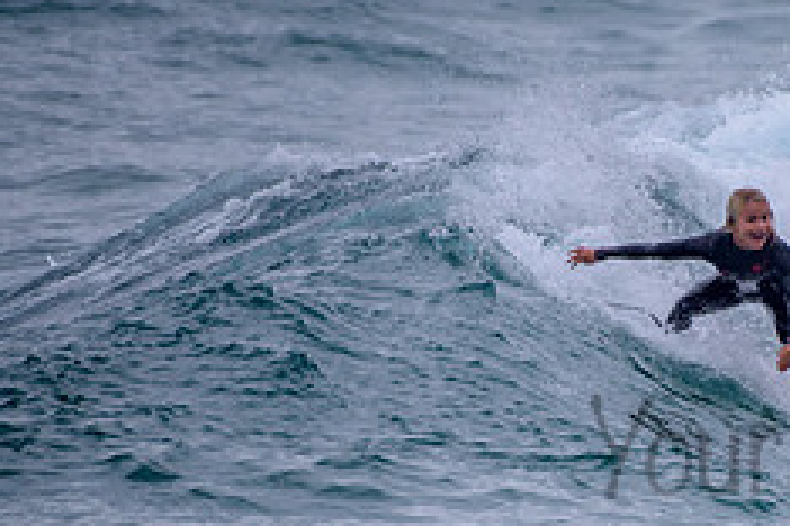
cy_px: 343
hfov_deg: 1.4
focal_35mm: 1519
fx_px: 33331
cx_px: 742
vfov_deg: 0.9
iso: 160
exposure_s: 1/2000
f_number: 5.6
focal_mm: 500
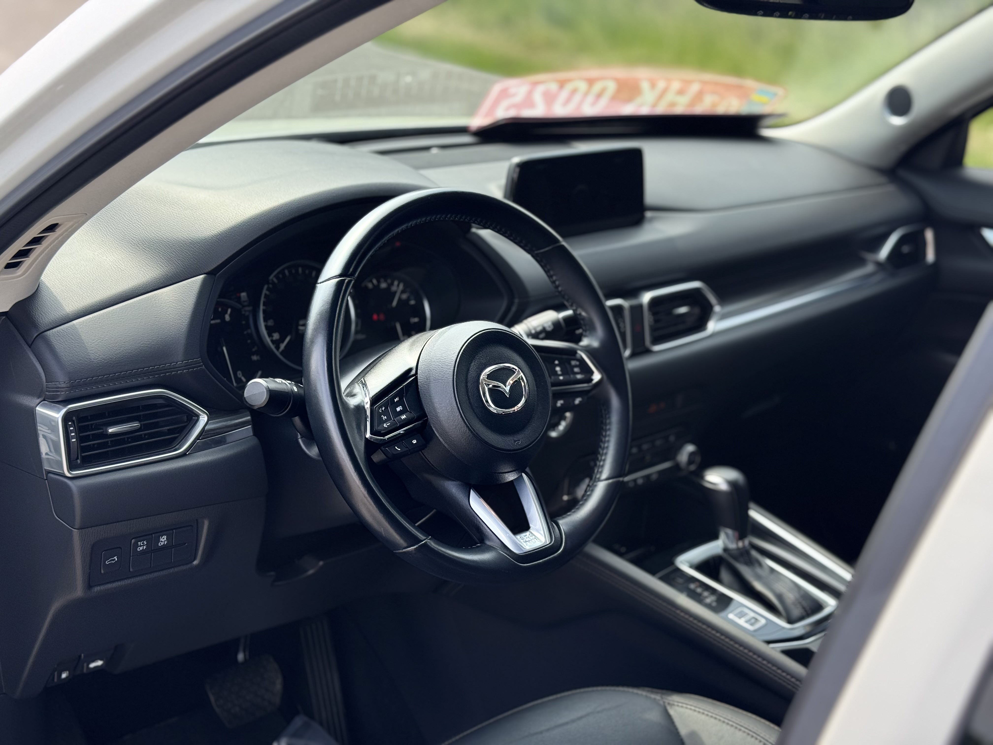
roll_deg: -2.6
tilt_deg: -17.9
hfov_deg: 39.7
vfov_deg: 30.3
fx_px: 1377
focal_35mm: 48
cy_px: 372
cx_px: 496
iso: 64
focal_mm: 6.76
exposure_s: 1/865
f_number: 1.78
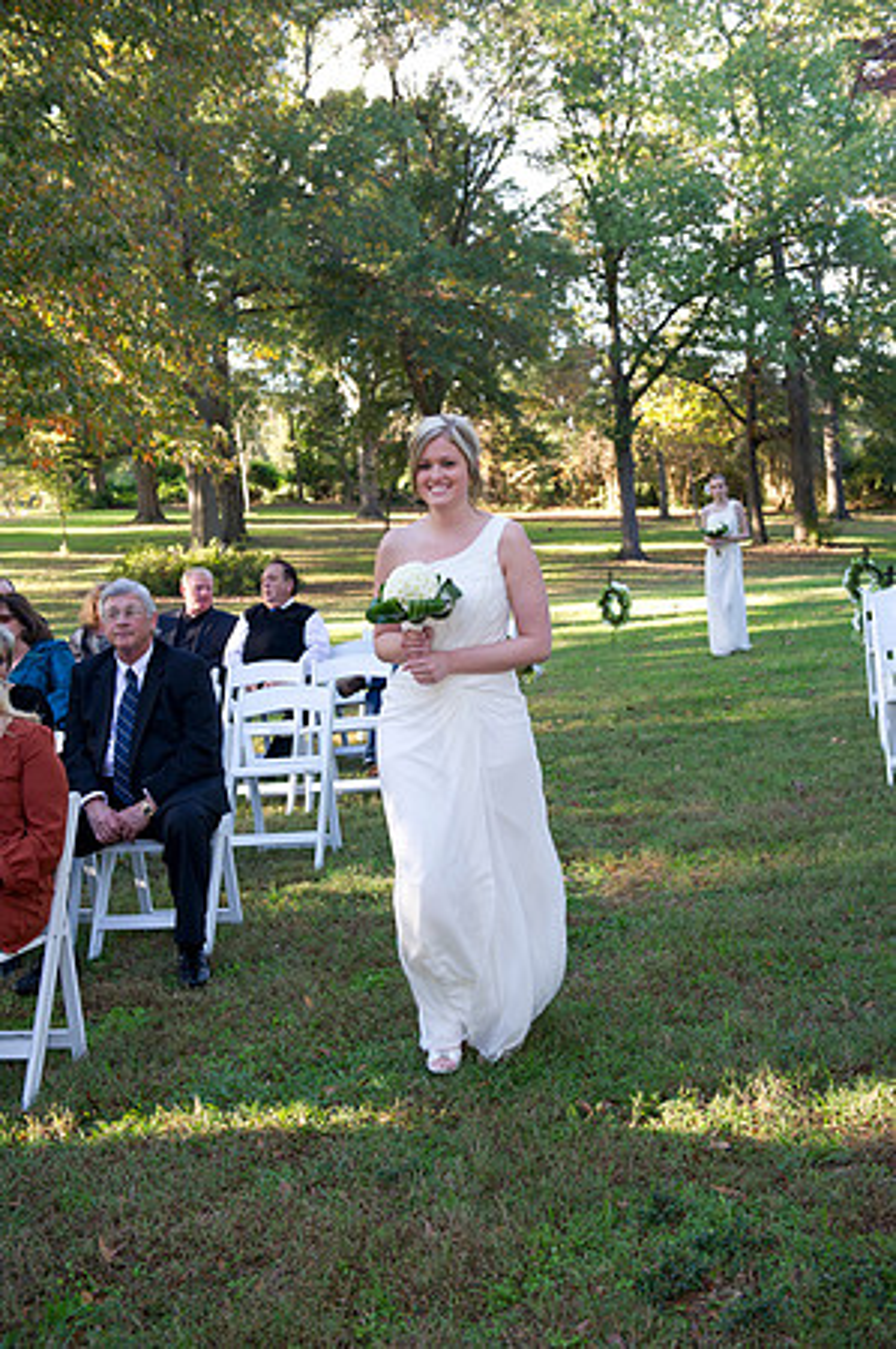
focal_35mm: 45
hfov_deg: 29.8
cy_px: 674
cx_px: 448
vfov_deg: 43.6
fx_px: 1684
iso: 500
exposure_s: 1/125
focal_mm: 45
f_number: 5.6
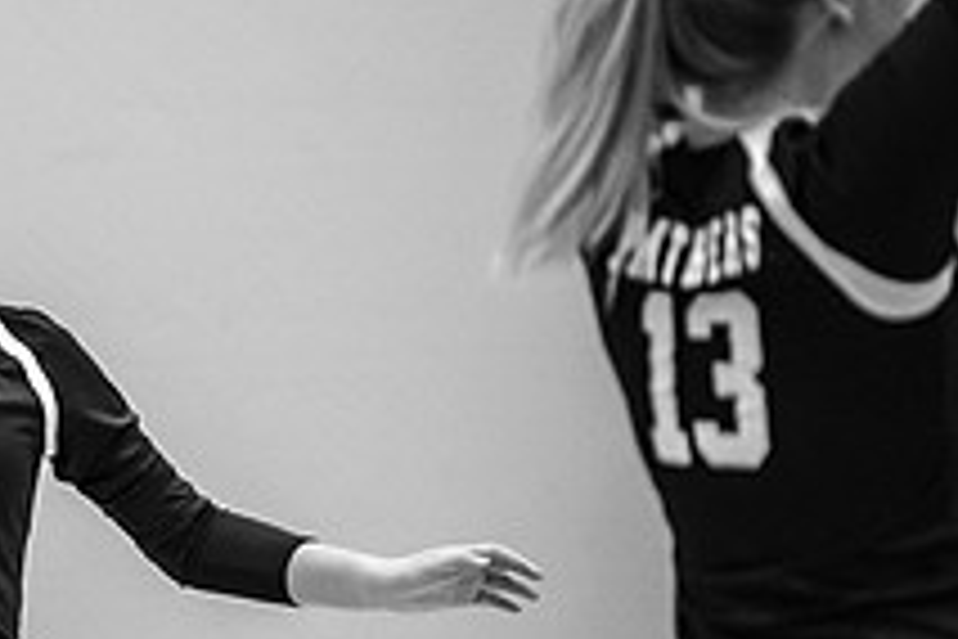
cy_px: 593
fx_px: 13171
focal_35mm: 495
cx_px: -87
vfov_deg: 2.8
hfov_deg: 4.2
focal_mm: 135
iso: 8000
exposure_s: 1/800
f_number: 2.8
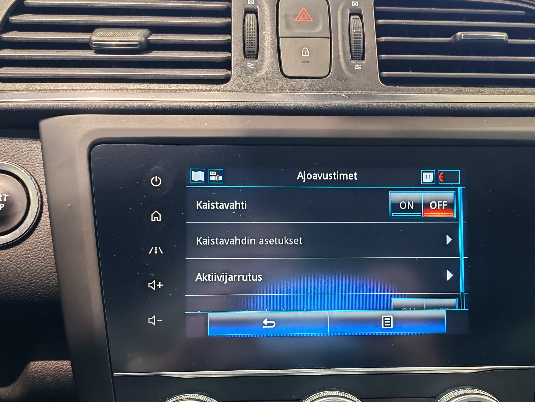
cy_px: 255
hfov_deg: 40.2
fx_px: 726
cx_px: 325
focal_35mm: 47
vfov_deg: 30.7
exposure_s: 1/100
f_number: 1.9
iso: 897
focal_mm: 6.12
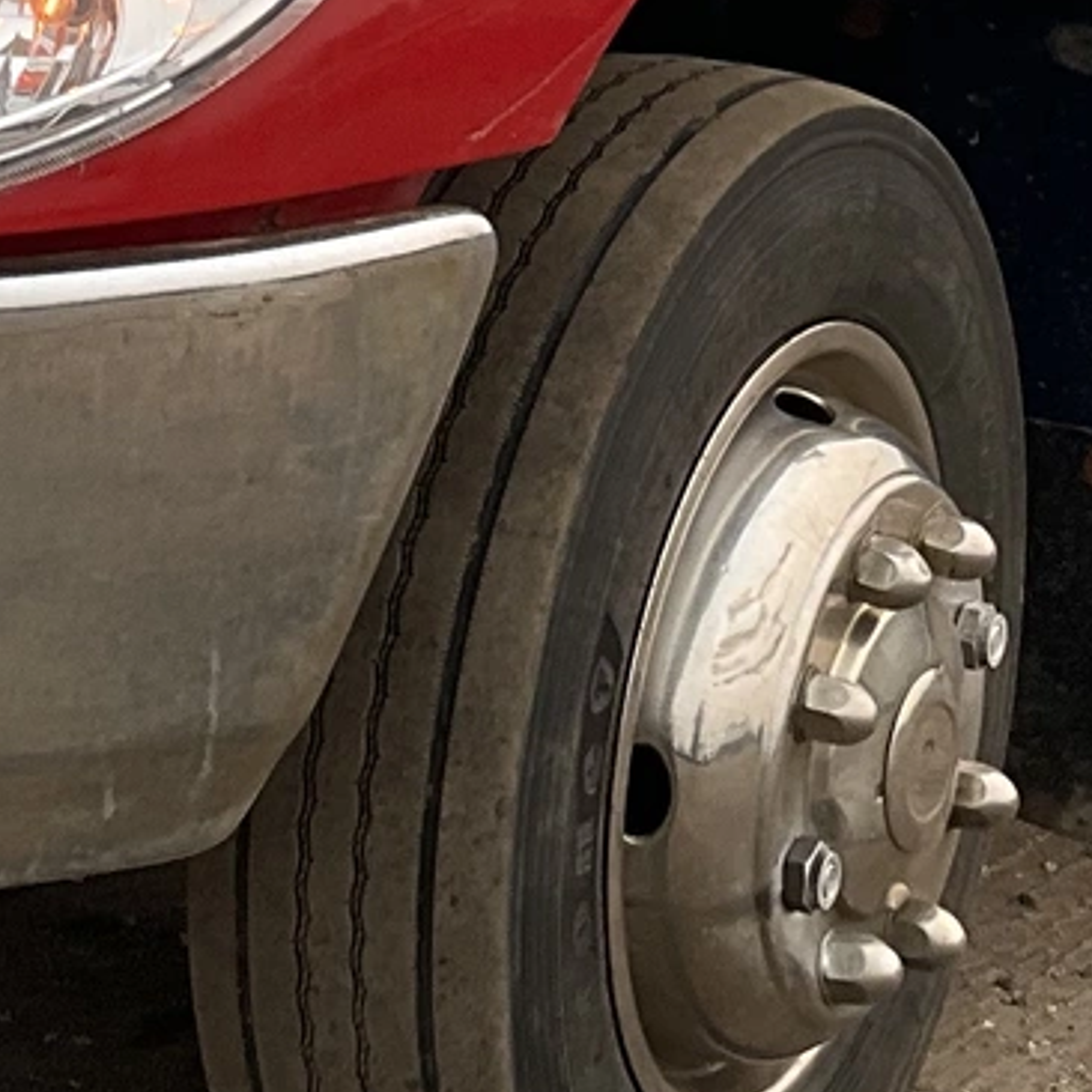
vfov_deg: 12.0
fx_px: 4997
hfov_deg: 12.4
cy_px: -421
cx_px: 191
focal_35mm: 140
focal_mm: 3
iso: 25
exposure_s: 1/439
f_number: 1.8
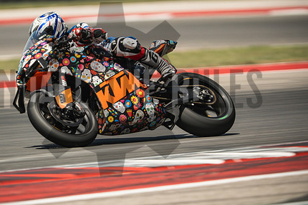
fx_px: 4852
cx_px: 111
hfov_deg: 3.6
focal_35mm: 567
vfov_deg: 2.4
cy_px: 90
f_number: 2.8
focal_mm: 280
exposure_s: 1/320
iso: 640
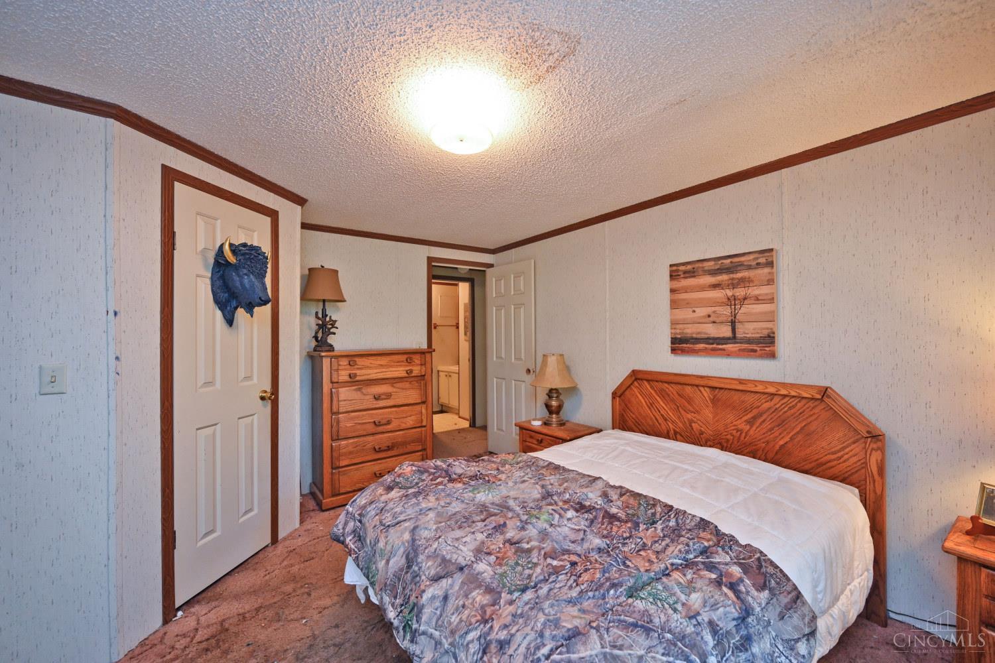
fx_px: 387
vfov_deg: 81.2
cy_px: 332
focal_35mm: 14
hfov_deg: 104.3
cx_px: 498
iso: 720
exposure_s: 1/60
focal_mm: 14
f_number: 4
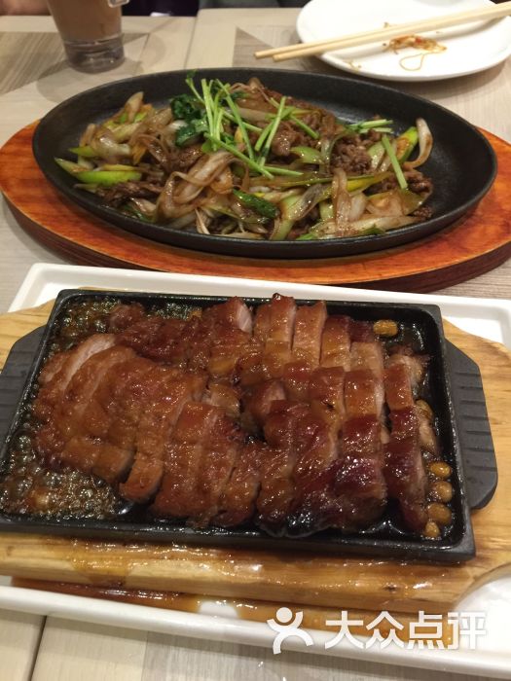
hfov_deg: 48.2
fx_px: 571
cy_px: 340
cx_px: 256
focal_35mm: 29
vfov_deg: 61.7
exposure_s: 1/15
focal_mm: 4.15
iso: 100
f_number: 2.2
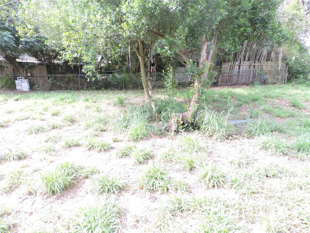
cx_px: 155
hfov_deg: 71.6
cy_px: 116
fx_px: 215
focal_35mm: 24
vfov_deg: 56.8
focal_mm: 4.3
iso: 100
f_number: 3
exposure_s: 1/60
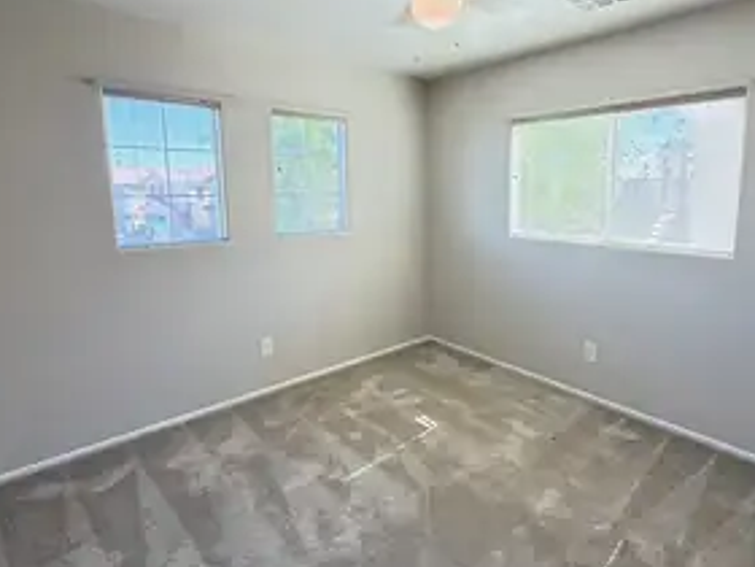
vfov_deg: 65.7
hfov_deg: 81.1
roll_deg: -0.1
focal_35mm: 20
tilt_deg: -7.4
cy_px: 243
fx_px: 436
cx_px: 437
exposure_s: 1/120
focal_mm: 2.22
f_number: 2.2
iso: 200
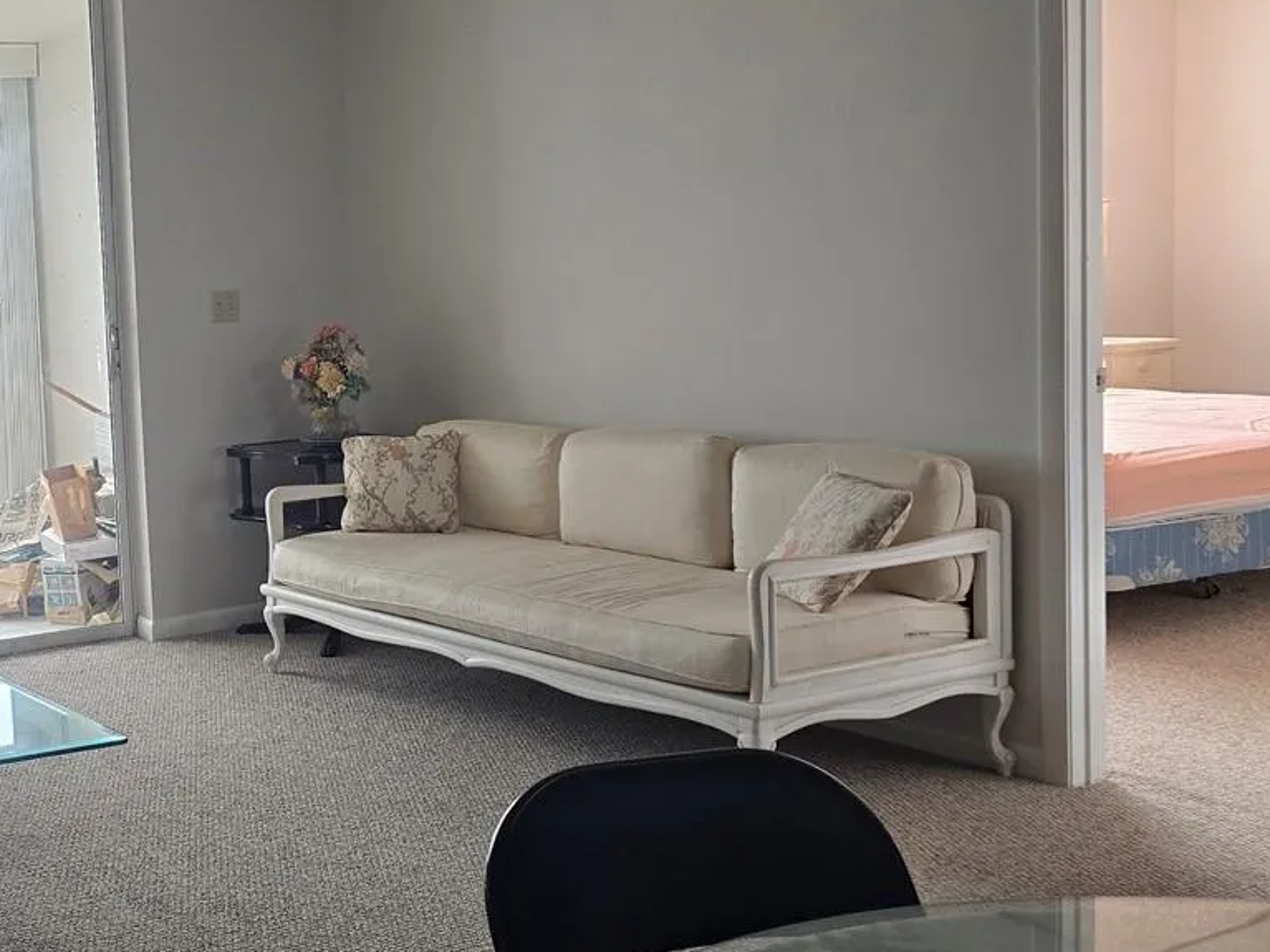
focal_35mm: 48
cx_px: -23
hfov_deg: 35.5
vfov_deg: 30.3
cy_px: 474
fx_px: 1761
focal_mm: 6.3
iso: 200
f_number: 1.7
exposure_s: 1/120
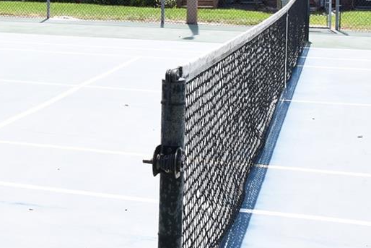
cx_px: -43
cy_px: -38
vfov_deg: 15.7
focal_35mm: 84
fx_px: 866
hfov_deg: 22.7
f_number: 7.1
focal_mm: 18
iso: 100
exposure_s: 1/200
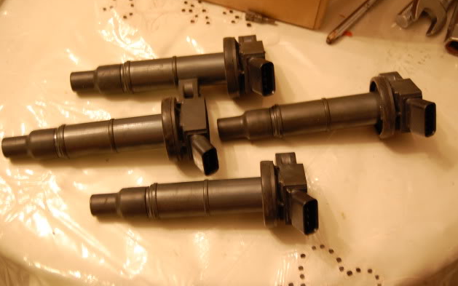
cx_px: 227
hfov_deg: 34.5
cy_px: 150
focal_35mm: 59
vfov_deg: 22.0
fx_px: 736
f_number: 4.8
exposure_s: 1/13
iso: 800
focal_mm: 38
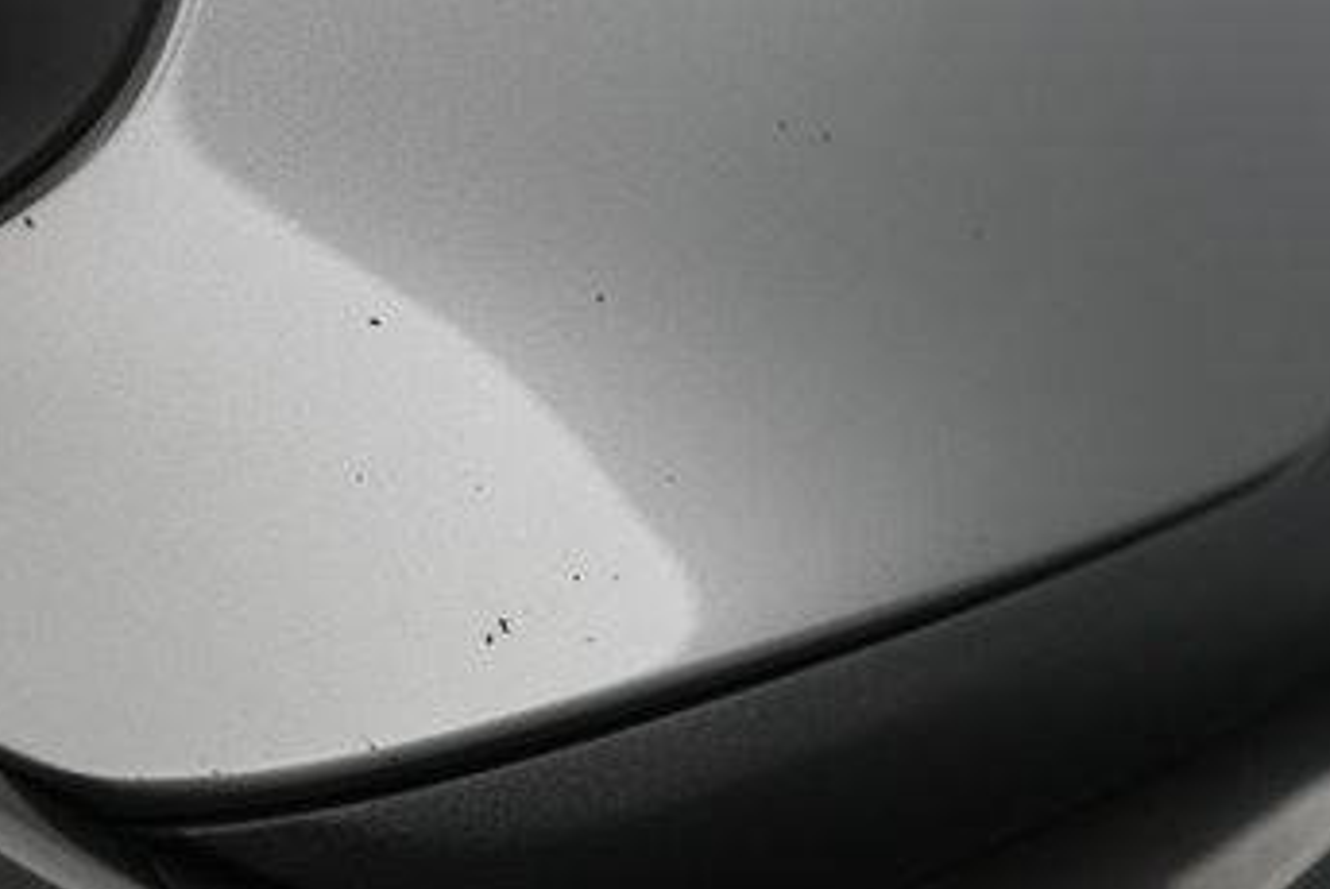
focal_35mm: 52
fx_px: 1923
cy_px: 444
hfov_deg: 38.2
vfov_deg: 26.0
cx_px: 650
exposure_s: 1/100
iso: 2500
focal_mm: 28
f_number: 4.5
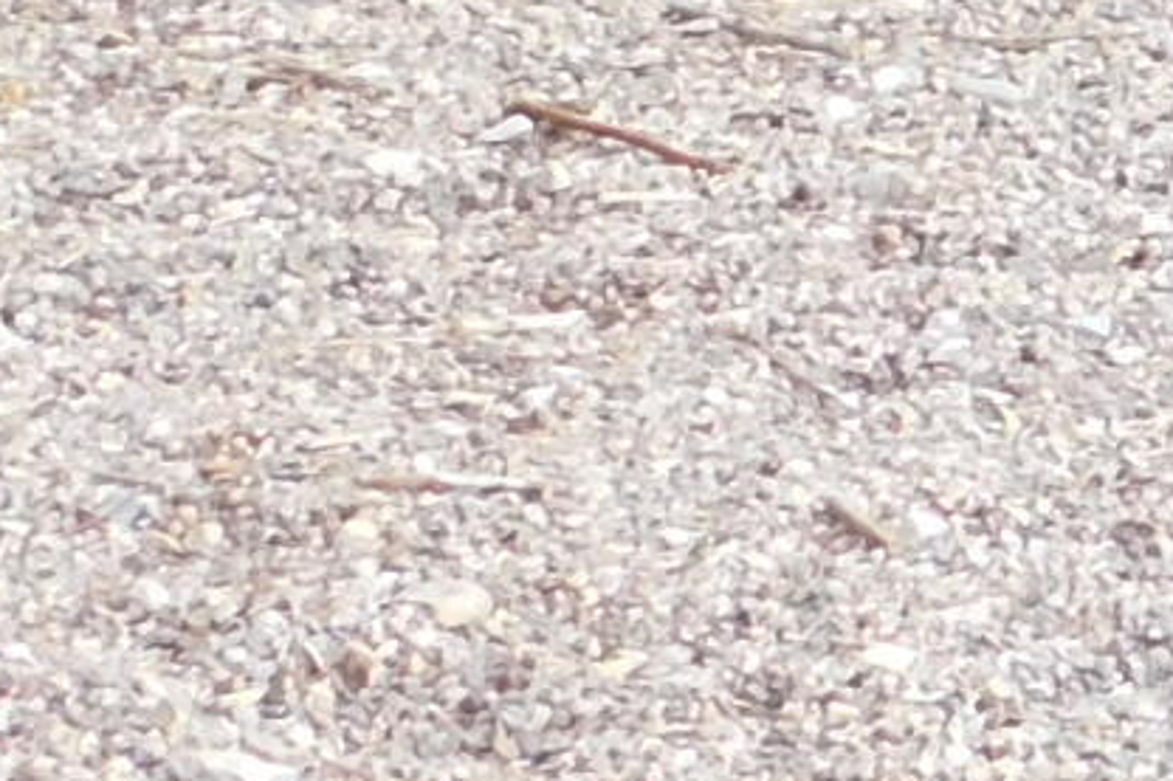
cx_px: 3248
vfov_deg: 4.4
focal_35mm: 300
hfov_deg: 6.4
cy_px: -1621
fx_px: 9771
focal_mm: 7.1
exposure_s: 1/250
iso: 320
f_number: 3.6
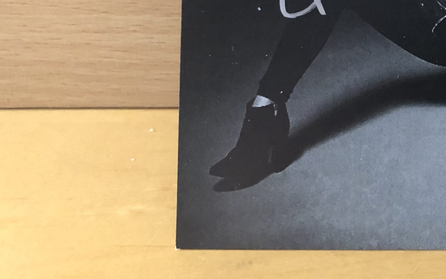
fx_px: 778
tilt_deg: -25.7
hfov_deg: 30.2
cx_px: 426
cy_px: -43
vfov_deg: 19.3
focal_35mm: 64
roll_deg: -2.7
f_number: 1.8
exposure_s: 1/4
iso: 125
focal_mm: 3.99
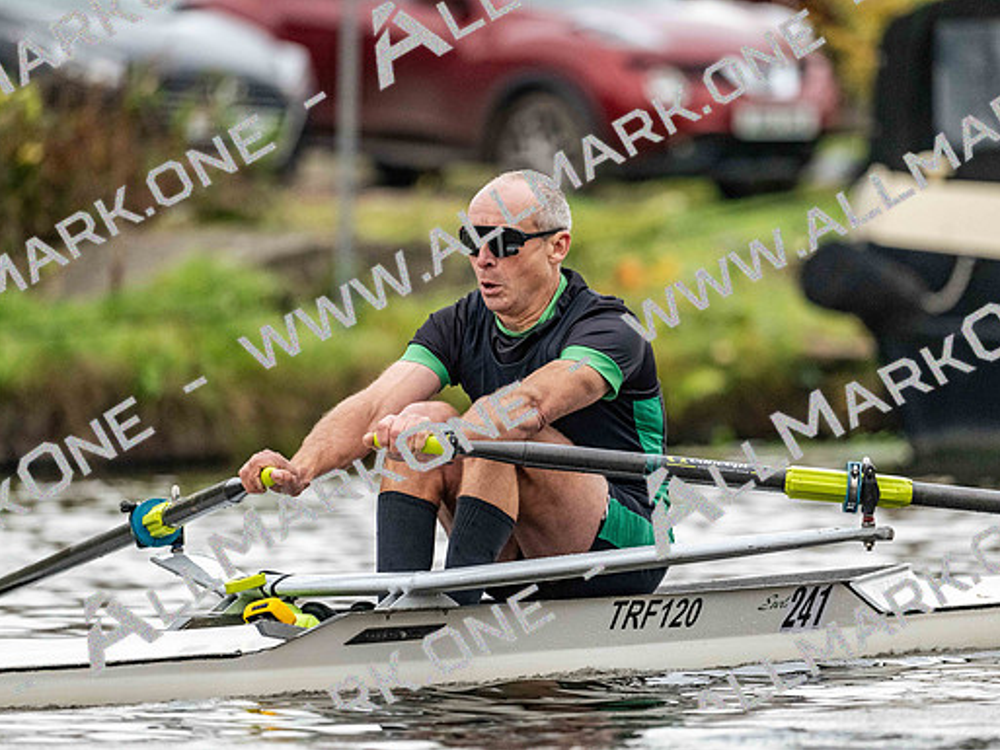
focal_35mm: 435
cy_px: 375
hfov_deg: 4.6
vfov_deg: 3.4
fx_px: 12569
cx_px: 480
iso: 4500
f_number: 4.5
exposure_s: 1/2500
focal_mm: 400
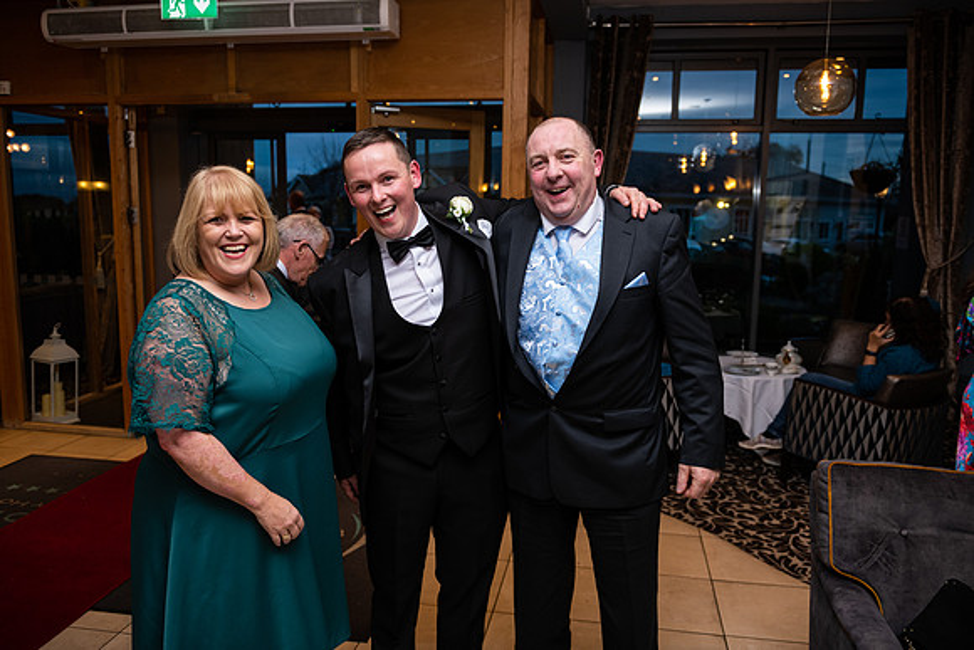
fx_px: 758
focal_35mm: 28
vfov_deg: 46.4
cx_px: 487
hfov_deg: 65.5
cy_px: 325
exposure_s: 1/160
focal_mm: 28
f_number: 3.5
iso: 640
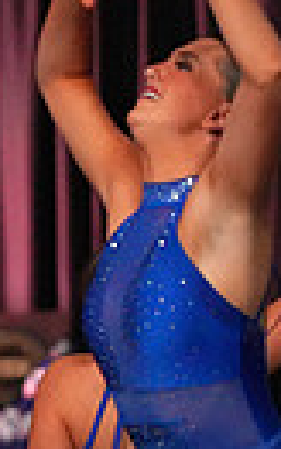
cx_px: -559
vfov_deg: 1.6
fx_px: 16523
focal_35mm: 1350
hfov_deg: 1.0
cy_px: 543
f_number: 3.5
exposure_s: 1/1250
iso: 16000
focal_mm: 300
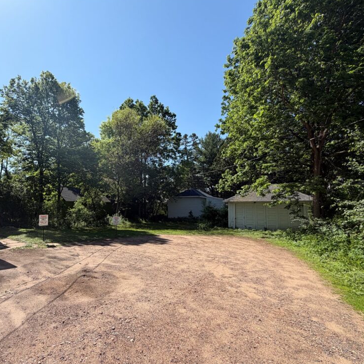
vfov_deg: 80.6
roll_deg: -0.3
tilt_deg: +3.6
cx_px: 128
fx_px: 214
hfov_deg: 78.6
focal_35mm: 18
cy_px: 193
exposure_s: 1/770
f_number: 2.2
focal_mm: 2.22
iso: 25
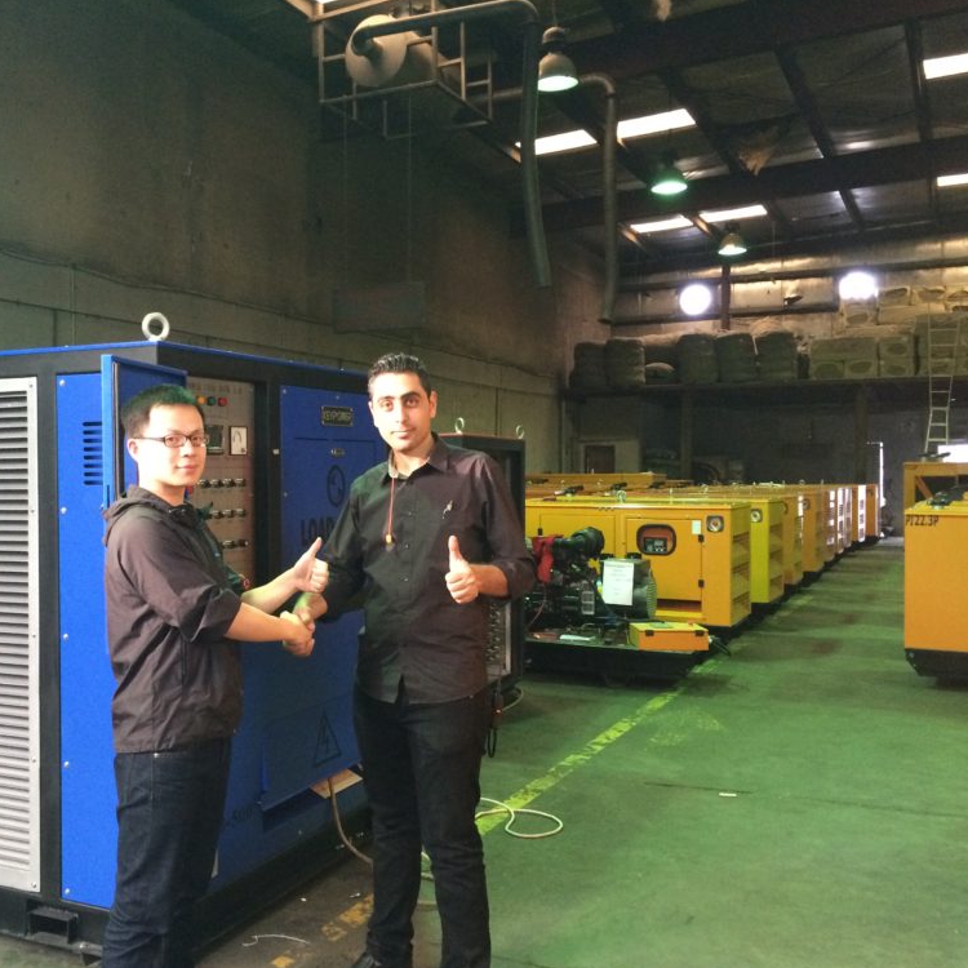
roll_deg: +1.0
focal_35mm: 35
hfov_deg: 46.8
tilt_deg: -1.4
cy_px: 489
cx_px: 358
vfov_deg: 47.2
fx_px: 1107
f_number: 2.2
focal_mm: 4.15
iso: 250
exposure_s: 1/17
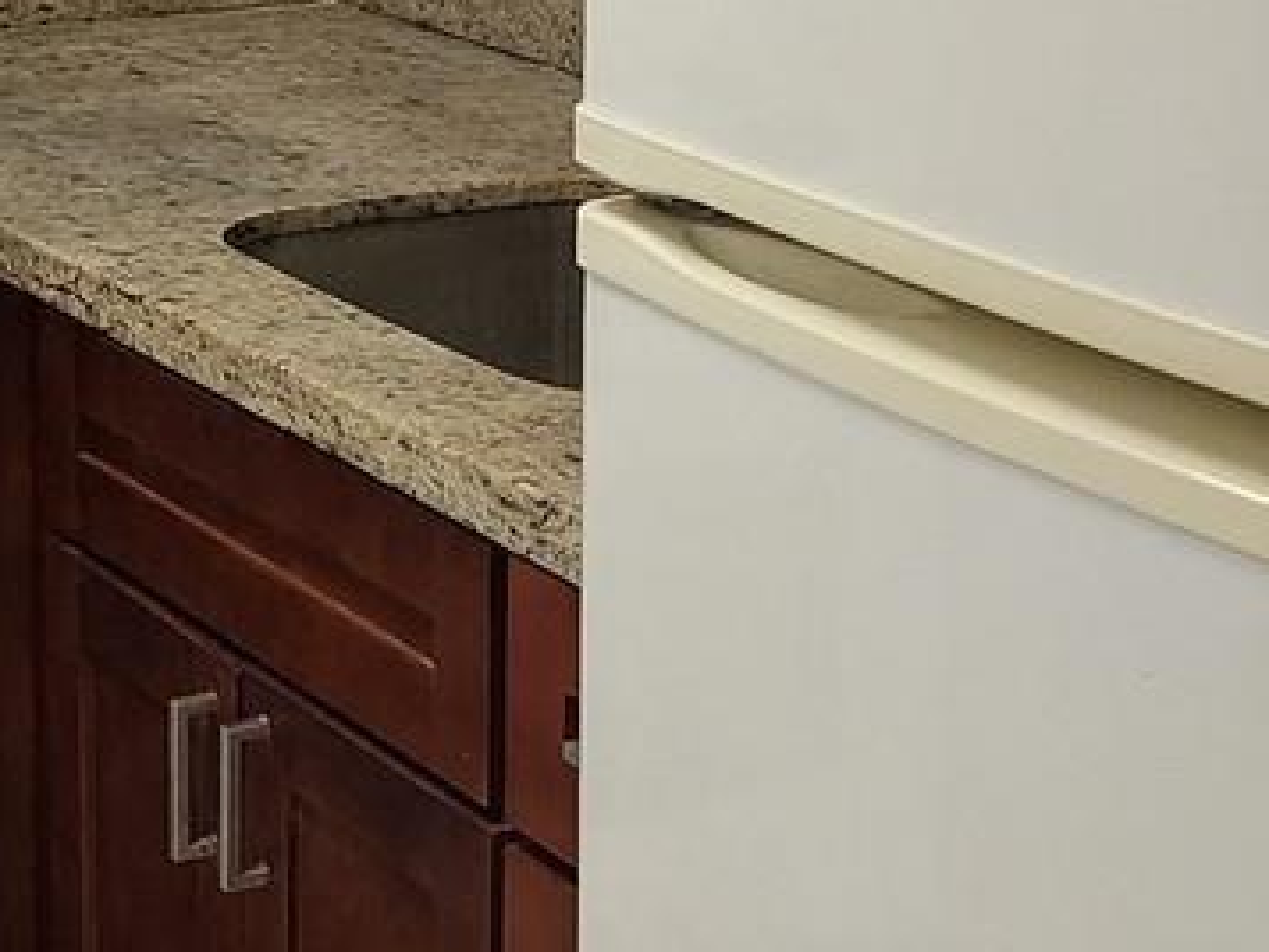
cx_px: 217
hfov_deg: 18.9
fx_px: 3777
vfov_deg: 14.2
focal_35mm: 103
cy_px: 71
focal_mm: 6.4
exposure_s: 1/120
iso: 250
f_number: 1.8
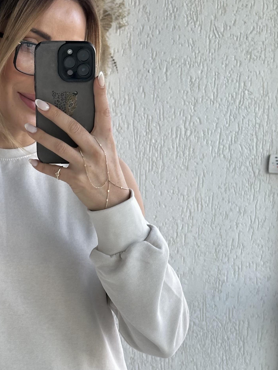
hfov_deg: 14.3
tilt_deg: -17.1
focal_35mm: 103
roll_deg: -2.4
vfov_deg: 18.9
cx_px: 91
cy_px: 303
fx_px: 1103
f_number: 1.78
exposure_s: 1/174
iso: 64
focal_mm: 6.86
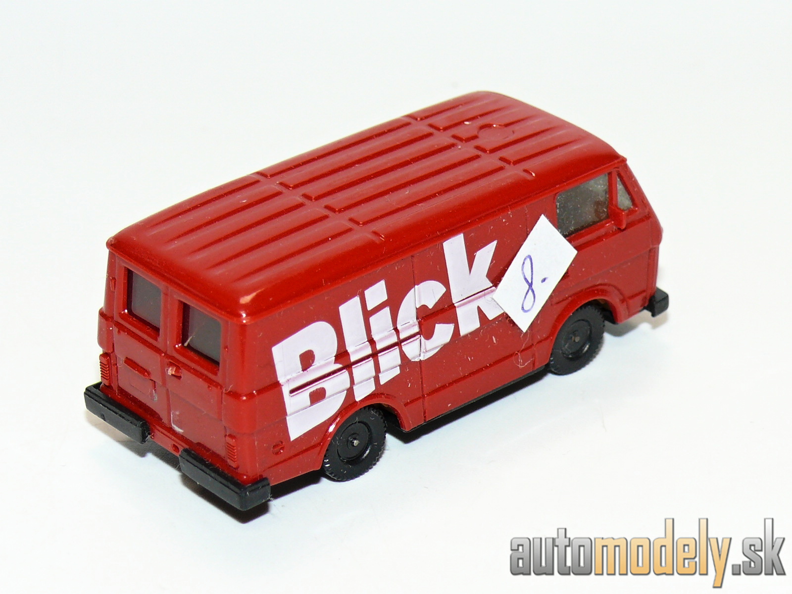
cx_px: 396
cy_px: 297
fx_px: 2883
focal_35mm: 126
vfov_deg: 11.8
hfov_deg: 15.6
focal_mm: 15
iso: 100
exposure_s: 1/30
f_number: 4
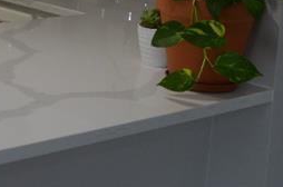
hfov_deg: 17.5
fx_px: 855
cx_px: -100
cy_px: -82
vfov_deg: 12.0
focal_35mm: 109
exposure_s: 1/125
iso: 400
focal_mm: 18
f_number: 5.6
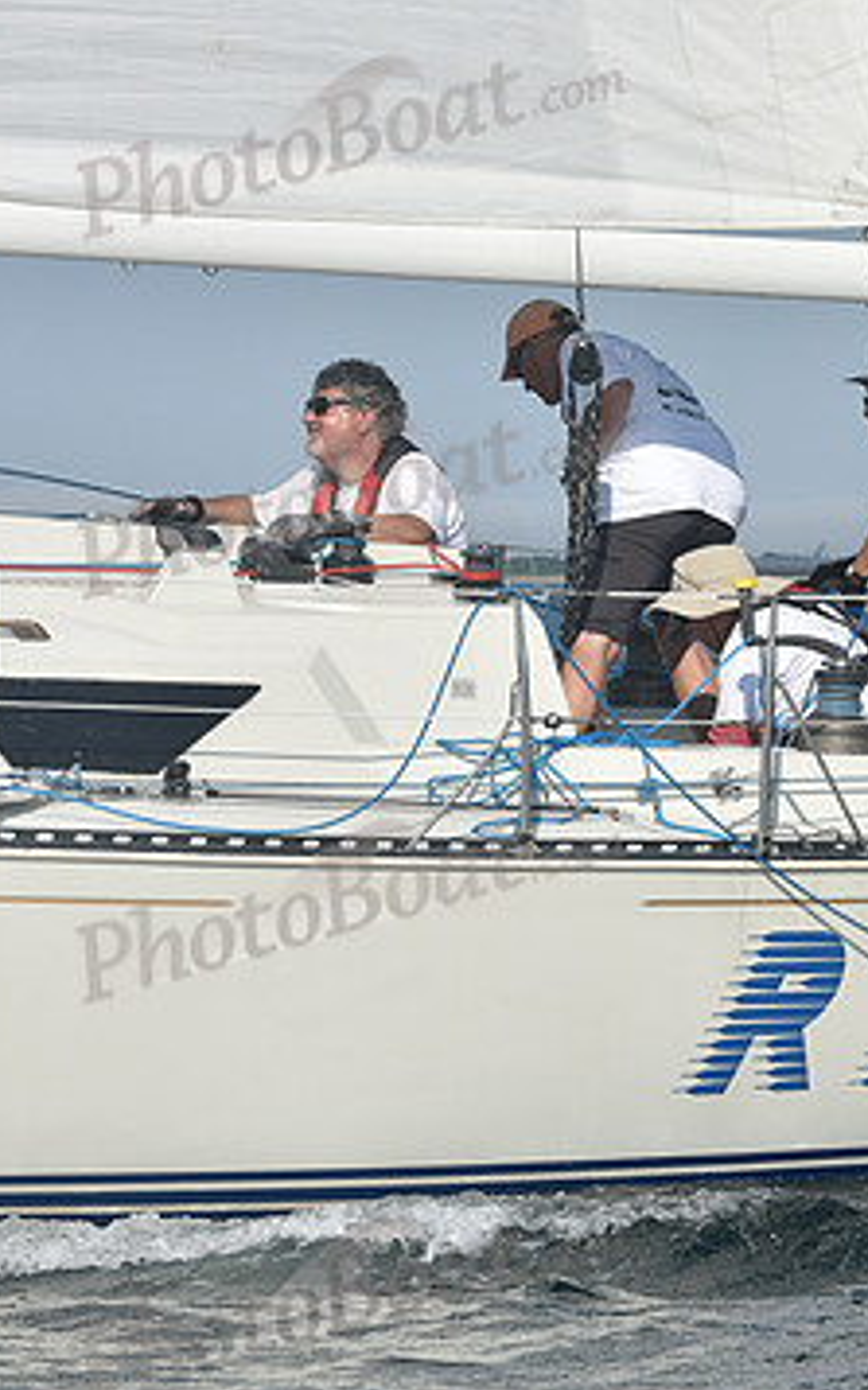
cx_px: 829
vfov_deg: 10.9
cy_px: 644
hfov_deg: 6.8
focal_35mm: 192
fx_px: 7270
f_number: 10
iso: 320
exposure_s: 1/1250
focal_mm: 116
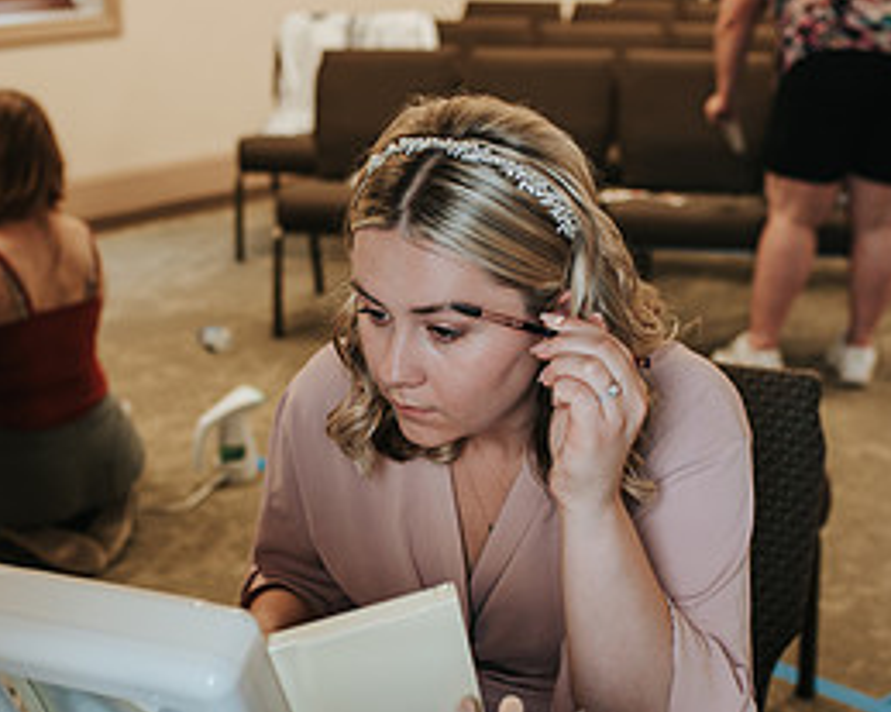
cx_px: 427
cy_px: 413
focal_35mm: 57
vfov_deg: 26.6
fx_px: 1503
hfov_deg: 33.0
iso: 560
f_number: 2.8
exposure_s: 1/125
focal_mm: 35
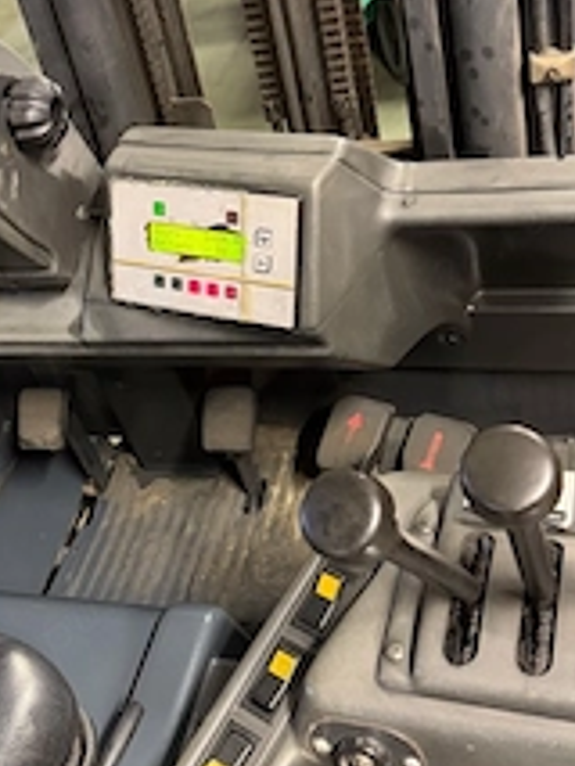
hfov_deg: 32.1
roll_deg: +16.4
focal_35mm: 45
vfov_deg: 42.0
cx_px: 226
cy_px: 331
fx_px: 996
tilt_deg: -35.5
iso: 800
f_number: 1.78
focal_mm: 6.76
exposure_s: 1/33
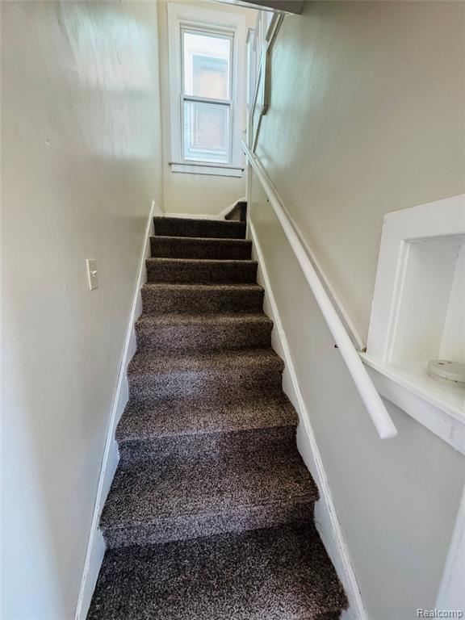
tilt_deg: -13.0
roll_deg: -1.0
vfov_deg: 102.1
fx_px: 251
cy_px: 310
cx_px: 232
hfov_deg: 85.7
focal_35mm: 14
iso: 640
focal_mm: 2.22
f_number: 2.2
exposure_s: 1/60
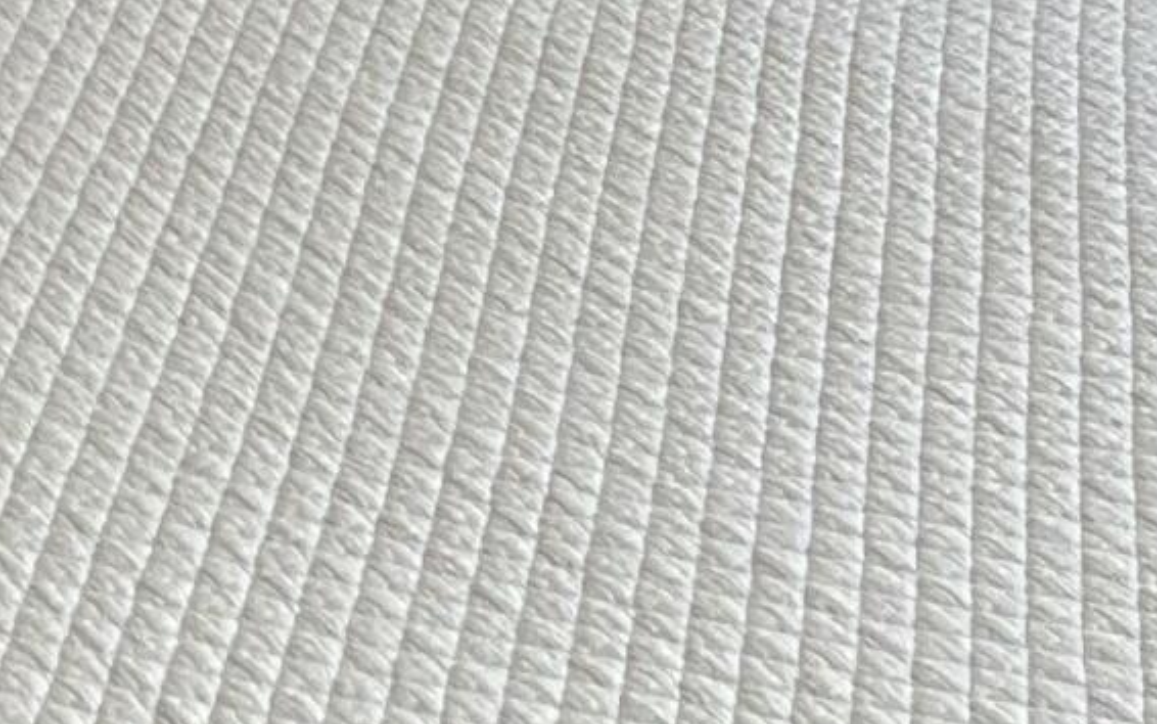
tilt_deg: -9.1
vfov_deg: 7.8
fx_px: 4605
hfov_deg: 13.7
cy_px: -1432
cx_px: -403
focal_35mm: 146
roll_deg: -2.0
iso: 100
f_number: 1.5
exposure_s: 1/121
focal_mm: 5.7
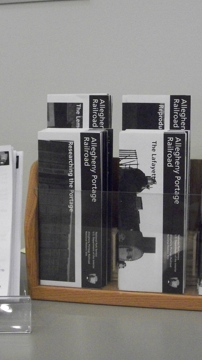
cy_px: 180
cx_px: 136
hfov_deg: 18.8
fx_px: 609
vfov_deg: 32.8
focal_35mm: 64
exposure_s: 1/40
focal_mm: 7.8
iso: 640
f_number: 3.5
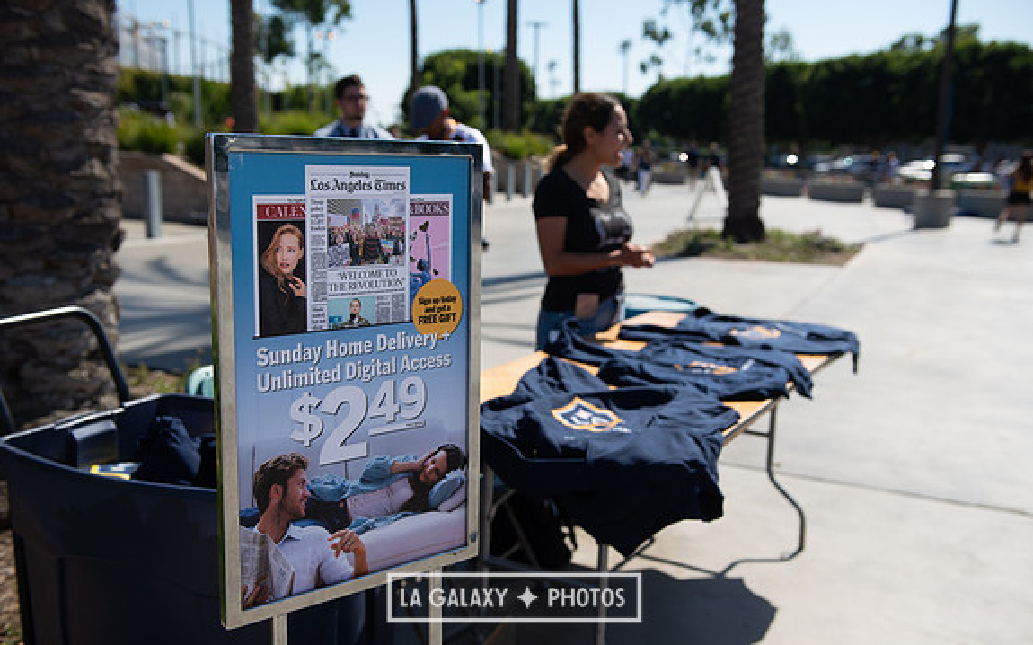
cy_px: 328
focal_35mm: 36
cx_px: 514
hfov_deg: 54.0
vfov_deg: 35.3
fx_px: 1013
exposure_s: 1/2500
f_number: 4
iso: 200
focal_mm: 35
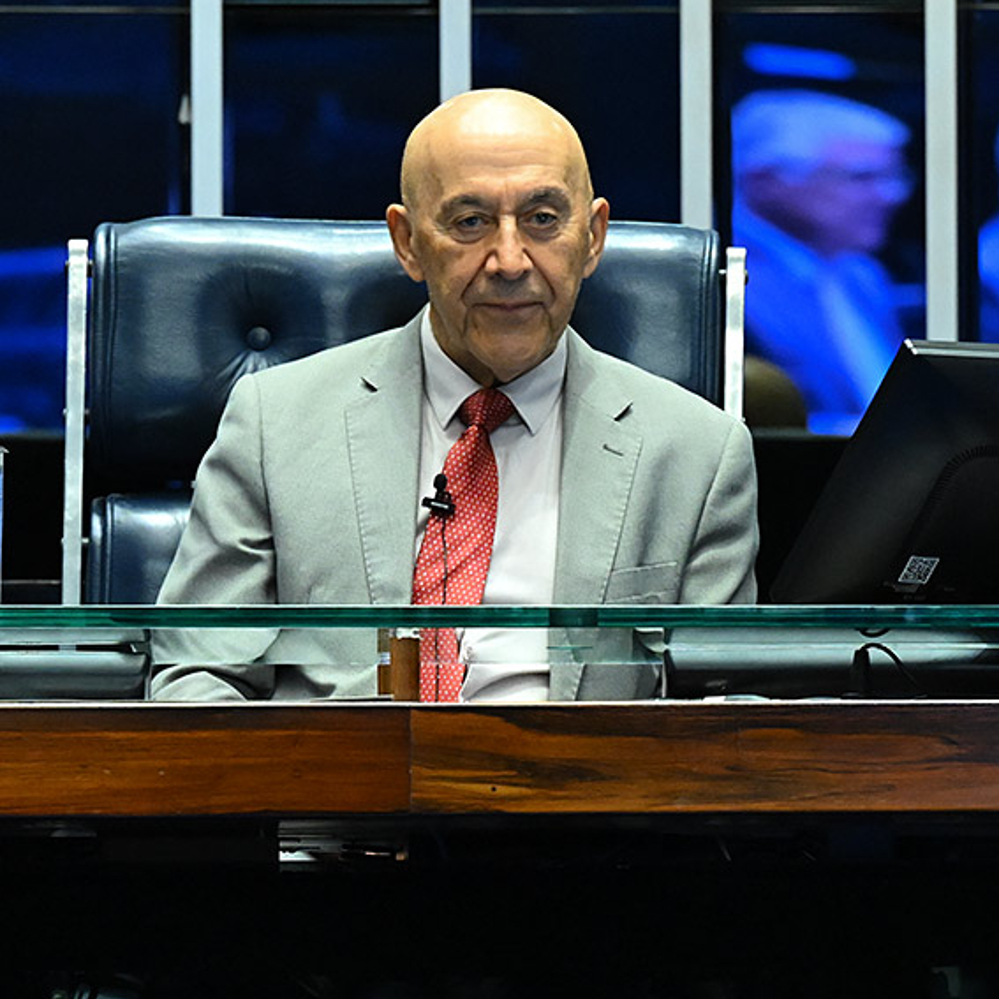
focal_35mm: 386
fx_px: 12603
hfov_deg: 4.5
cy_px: 500
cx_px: 560
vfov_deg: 4.5
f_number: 5
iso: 5000
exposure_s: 1/125
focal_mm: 200
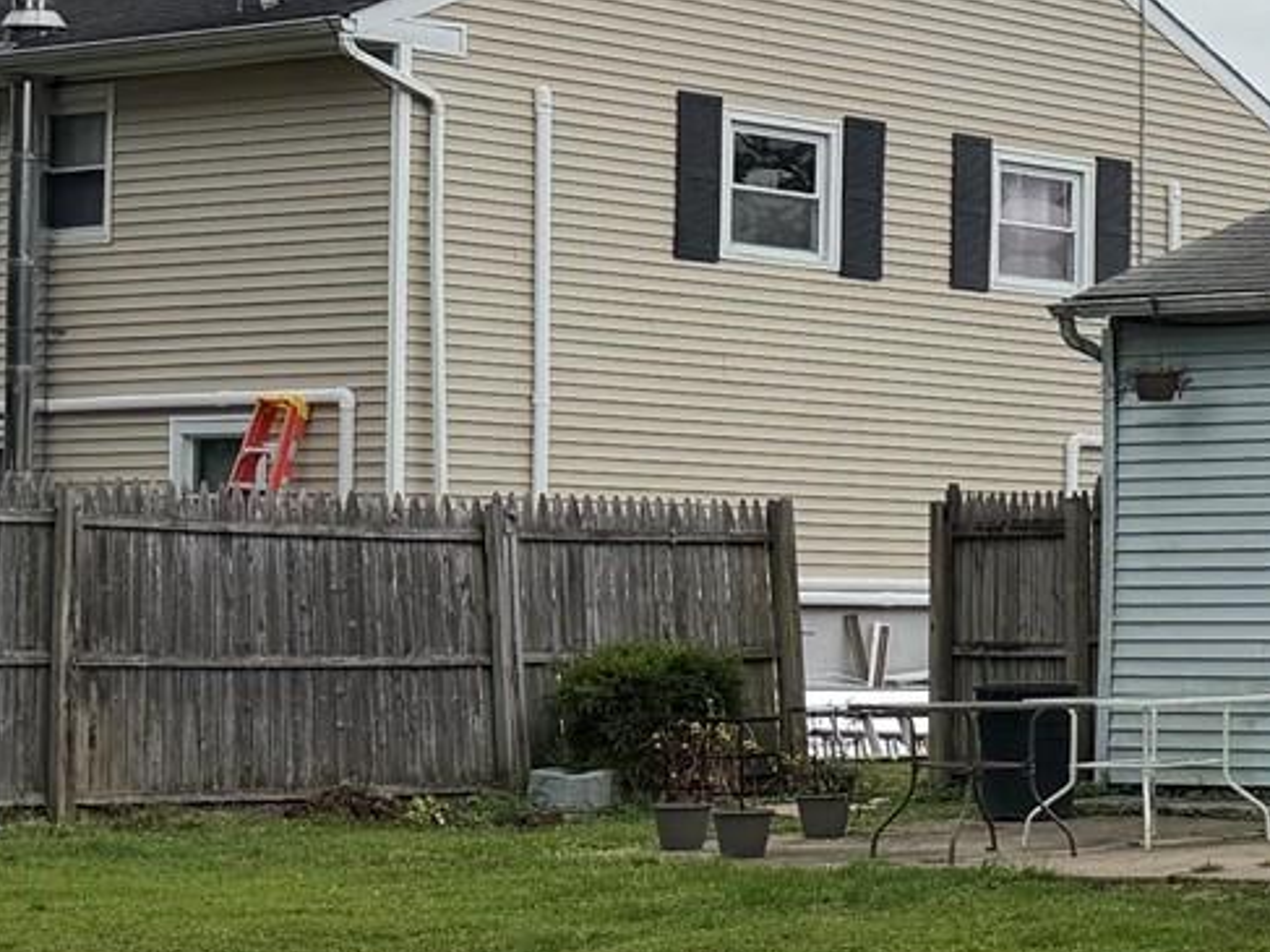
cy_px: 532
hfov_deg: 16.0
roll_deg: -0.1
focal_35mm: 101
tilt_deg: +1.4
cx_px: 2391
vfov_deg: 14.6
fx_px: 3705
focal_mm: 6.76
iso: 80
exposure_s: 1/2169
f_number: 1.78
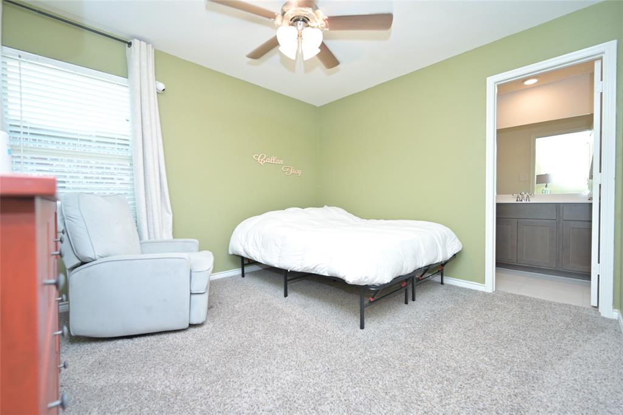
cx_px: 312
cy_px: 208
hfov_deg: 98.6
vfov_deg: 75.5
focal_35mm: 16
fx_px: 268
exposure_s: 1/30
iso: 200
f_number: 4
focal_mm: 15.5
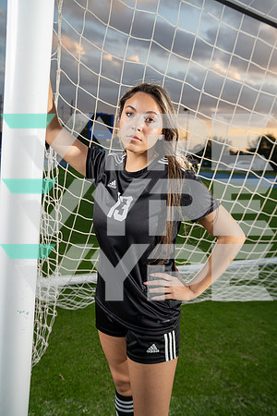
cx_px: 138
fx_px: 358
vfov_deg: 60.3
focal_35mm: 31
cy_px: 208
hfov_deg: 42.3
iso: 160
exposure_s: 1/250
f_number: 4
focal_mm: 31
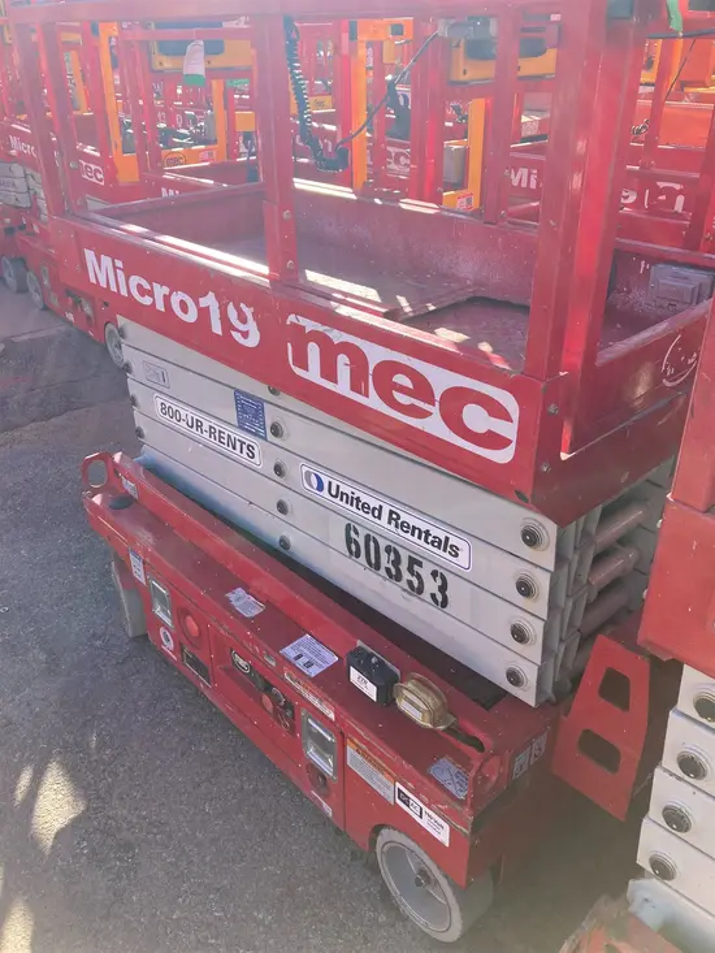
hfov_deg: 49.8
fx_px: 771
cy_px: 476
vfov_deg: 63.4
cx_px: 358
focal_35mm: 28
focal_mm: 3.99
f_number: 1.8
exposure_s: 1/517
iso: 20
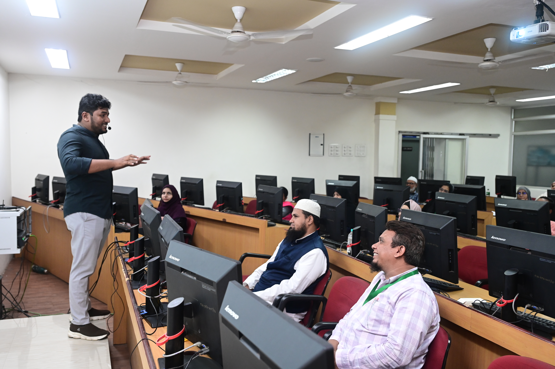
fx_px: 478
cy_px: 184
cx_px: 278
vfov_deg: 42.3
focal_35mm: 31
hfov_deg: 60.3
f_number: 4
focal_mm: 31
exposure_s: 1/125
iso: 2500
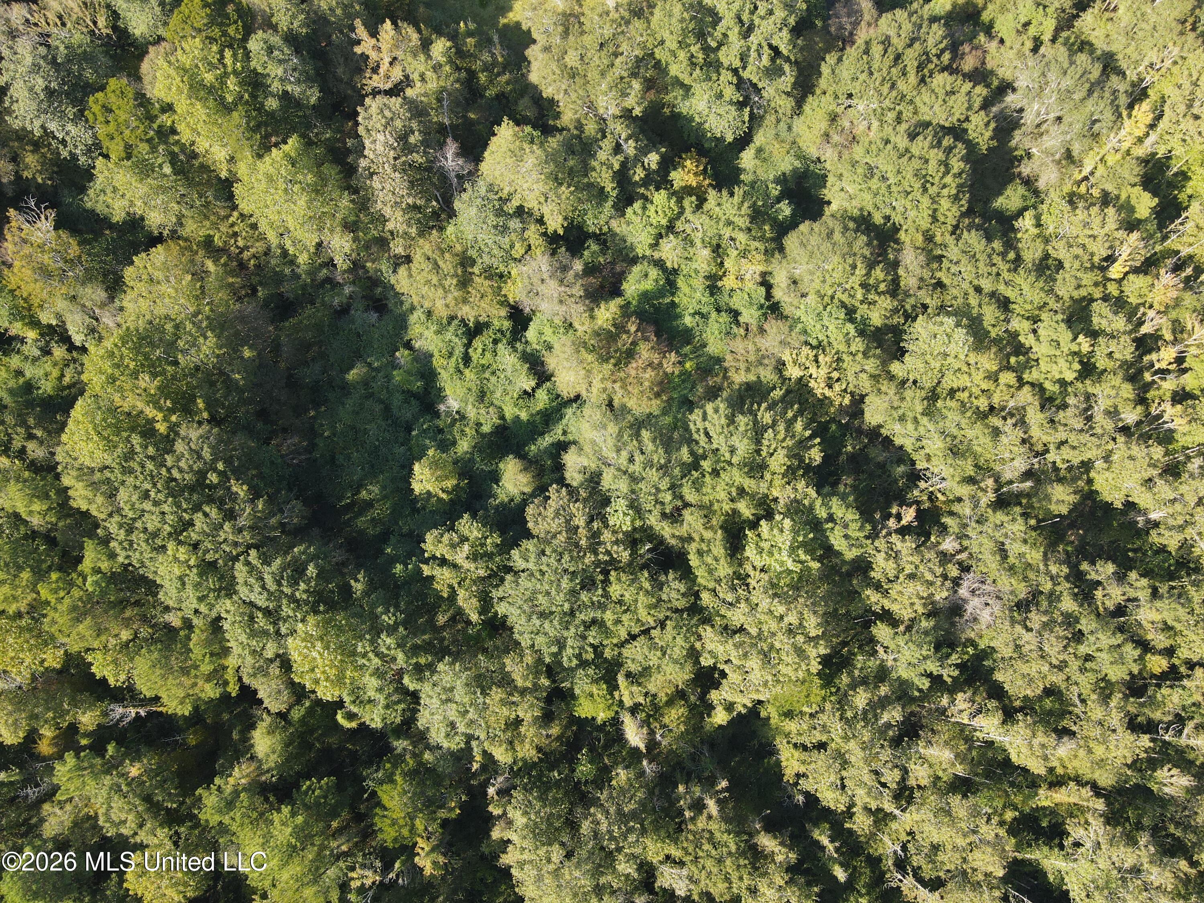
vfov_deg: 56.8
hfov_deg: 71.6
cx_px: 602
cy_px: 452
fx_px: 835
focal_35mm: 24
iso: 100
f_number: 2.8
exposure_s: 1/120
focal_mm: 4.5
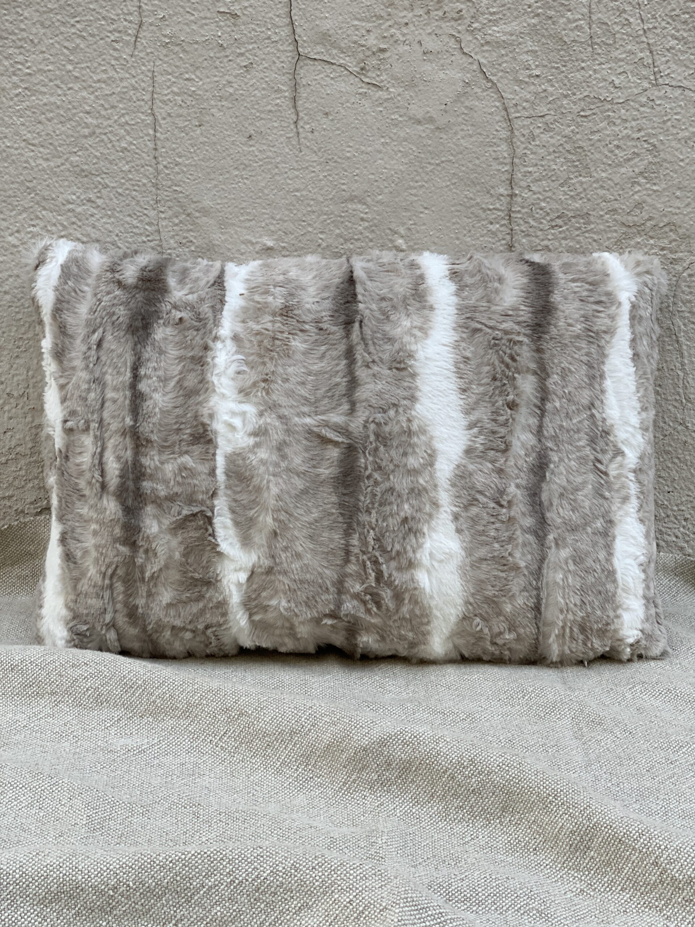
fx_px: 1392
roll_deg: -1.7
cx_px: 348
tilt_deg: -20.2
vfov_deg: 36.8
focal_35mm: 52
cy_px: 464
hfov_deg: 28.0
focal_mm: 6
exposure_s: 1/122
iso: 80
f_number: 2
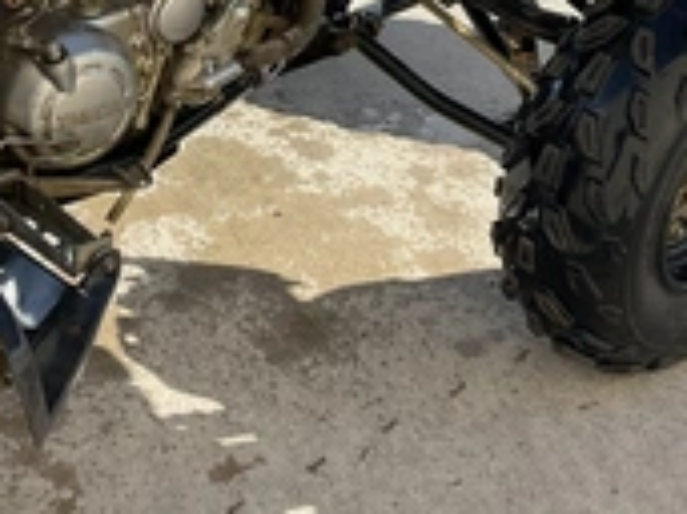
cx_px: 205
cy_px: 28
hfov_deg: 28.3
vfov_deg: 21.0
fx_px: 1349
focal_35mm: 68
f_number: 1.8
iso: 25
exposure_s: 1/691
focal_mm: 3
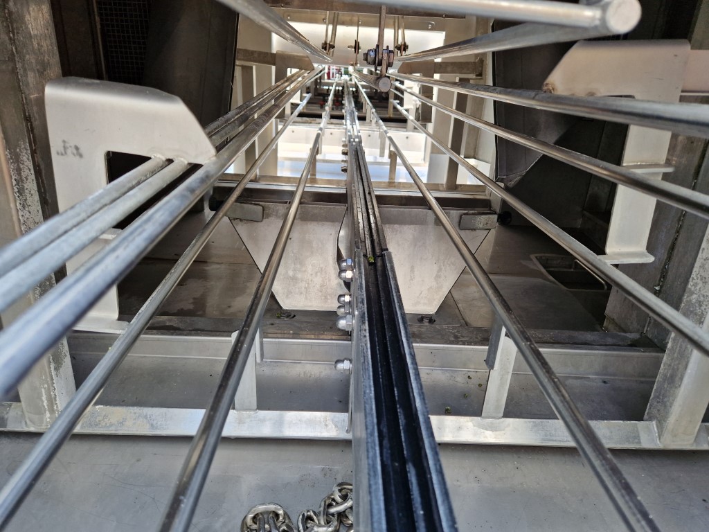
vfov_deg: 58.9
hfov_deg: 73.9
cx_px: 354
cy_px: 266
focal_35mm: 23
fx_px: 471
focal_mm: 5.4
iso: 50
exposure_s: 1/180
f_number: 1.8
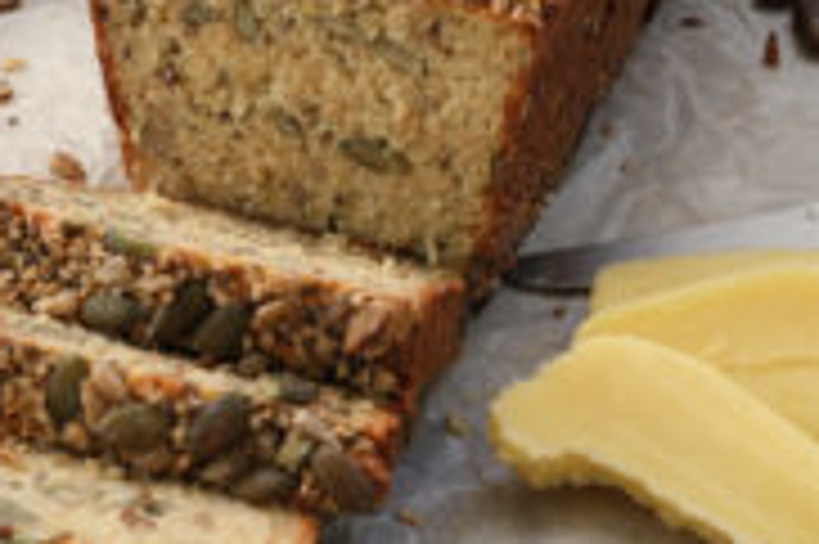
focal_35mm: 133
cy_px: 245
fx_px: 3023
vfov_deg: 10.3
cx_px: 241
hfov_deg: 15.4
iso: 500
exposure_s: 1/90
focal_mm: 33
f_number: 7.1
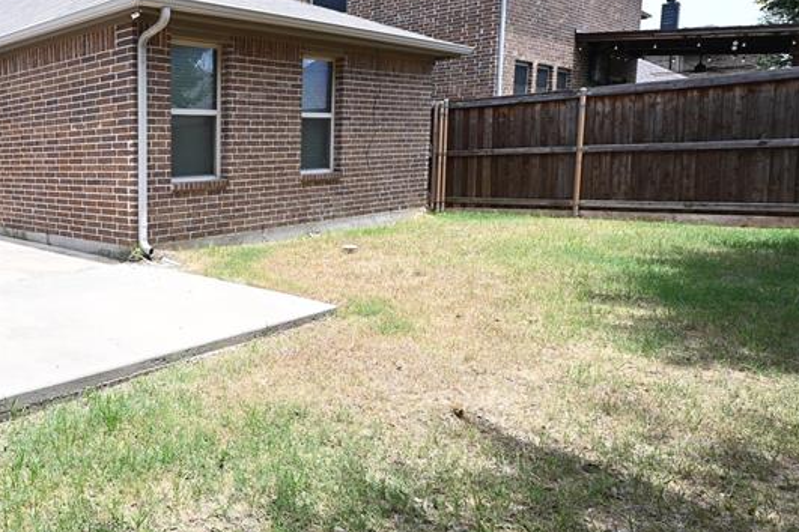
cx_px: 35
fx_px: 599
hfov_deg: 55.2
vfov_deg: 47.8
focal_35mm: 27
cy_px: 224
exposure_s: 1/200
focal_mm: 14
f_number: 8
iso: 200
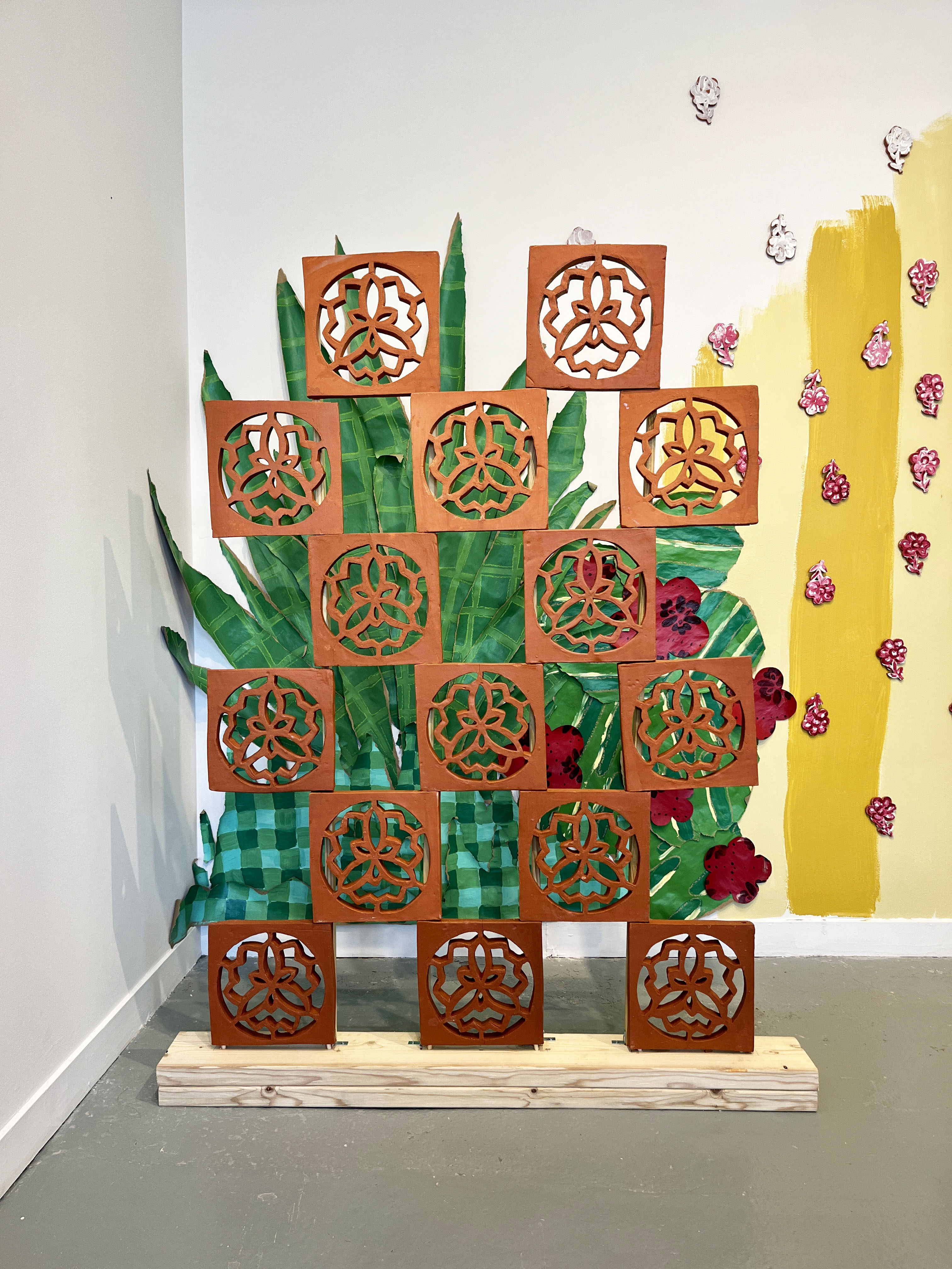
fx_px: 953
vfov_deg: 67.3
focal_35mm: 26
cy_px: 634
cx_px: 476
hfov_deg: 53.1
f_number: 1.6
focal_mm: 5.1
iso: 125
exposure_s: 1/120
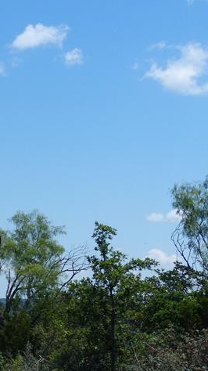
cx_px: -126
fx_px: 1041
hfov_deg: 10.9
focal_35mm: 106
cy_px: 276
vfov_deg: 20.0
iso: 100
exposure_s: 1/1300
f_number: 4
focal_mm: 8.1
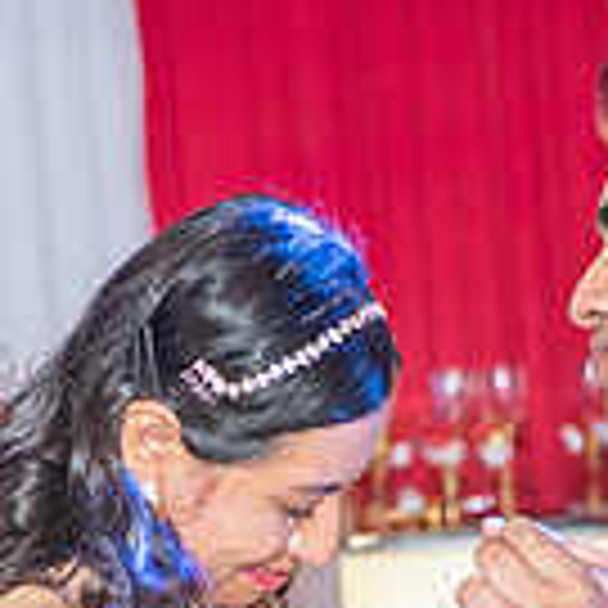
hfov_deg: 7.7
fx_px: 4511
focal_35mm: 227
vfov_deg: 7.6
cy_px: 718
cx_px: 405
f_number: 3.2
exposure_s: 1/160
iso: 800
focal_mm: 62
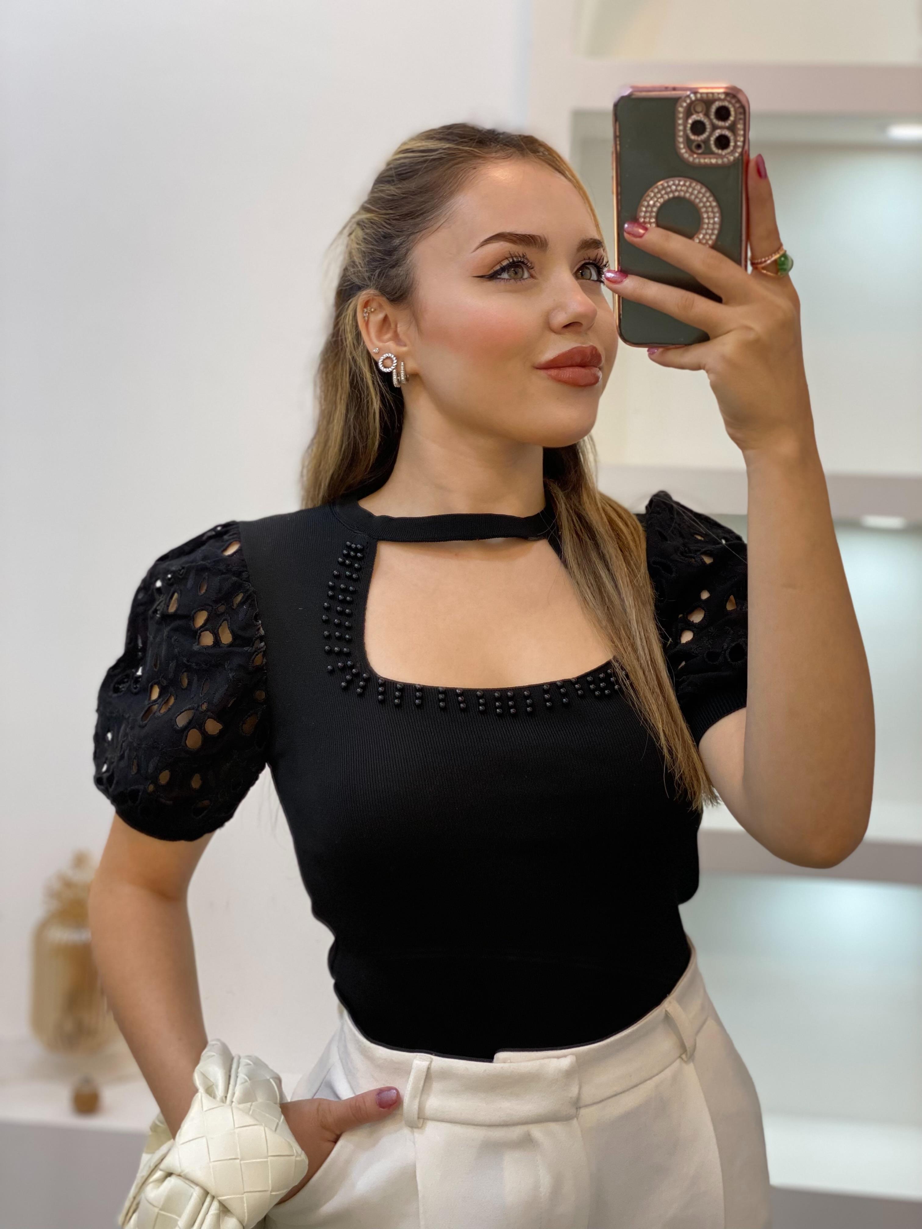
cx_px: 461
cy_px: 614
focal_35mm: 52
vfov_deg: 36.8
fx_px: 1847
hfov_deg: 28.0
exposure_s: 1/100
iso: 100
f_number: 2
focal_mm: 6
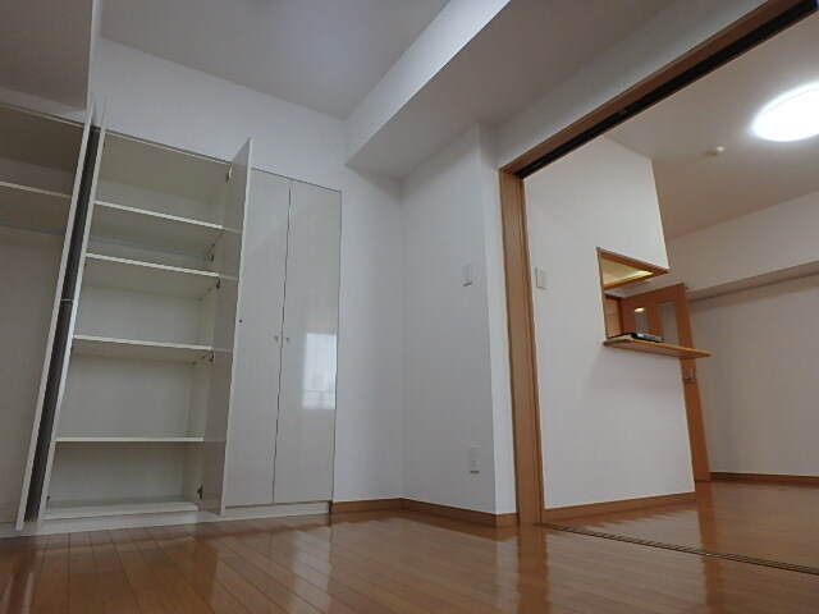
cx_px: 410
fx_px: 497
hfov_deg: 79.0
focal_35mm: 21
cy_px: 307
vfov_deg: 63.4
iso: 200
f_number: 3.5
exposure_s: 1/30
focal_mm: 3.7
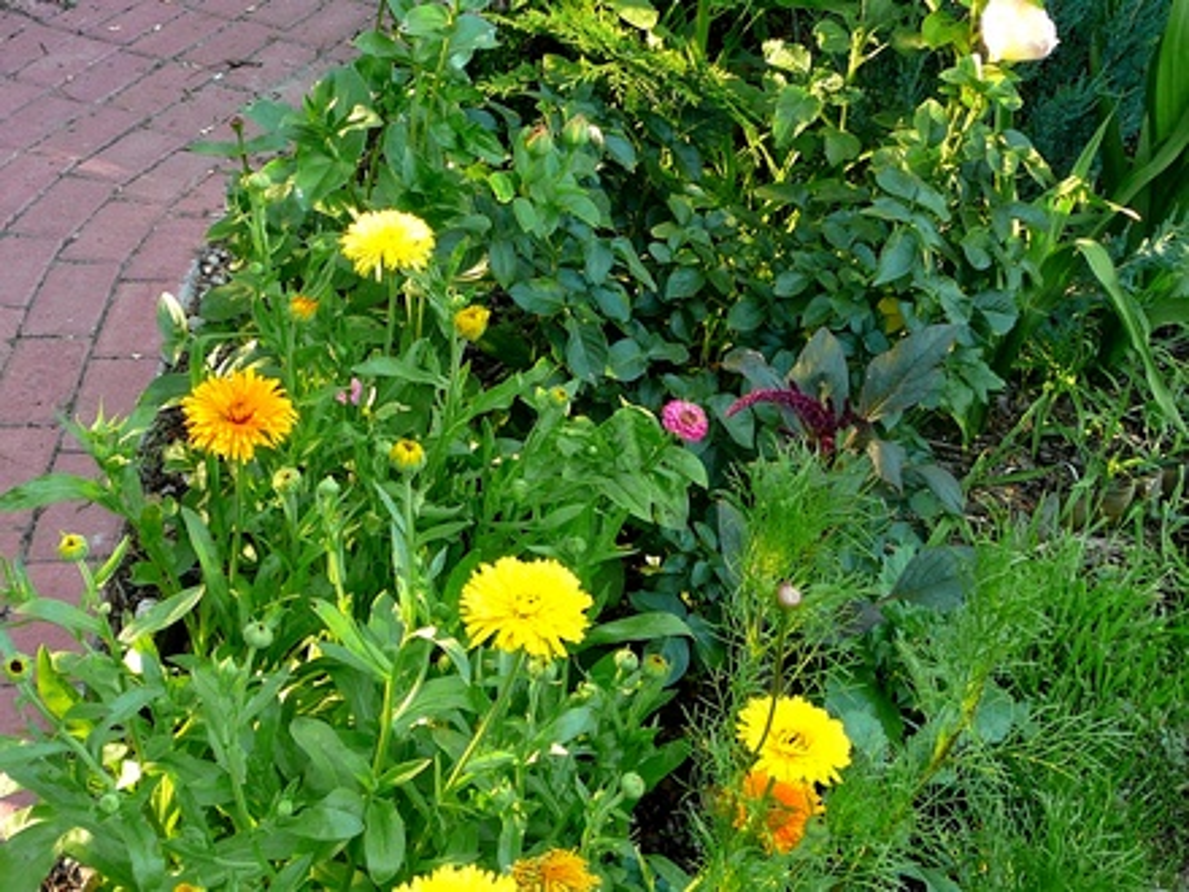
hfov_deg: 52.6
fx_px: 1202
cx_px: 594
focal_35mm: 35
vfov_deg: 40.7
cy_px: 446
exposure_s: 1/60
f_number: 2.8
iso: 80
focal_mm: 5.2
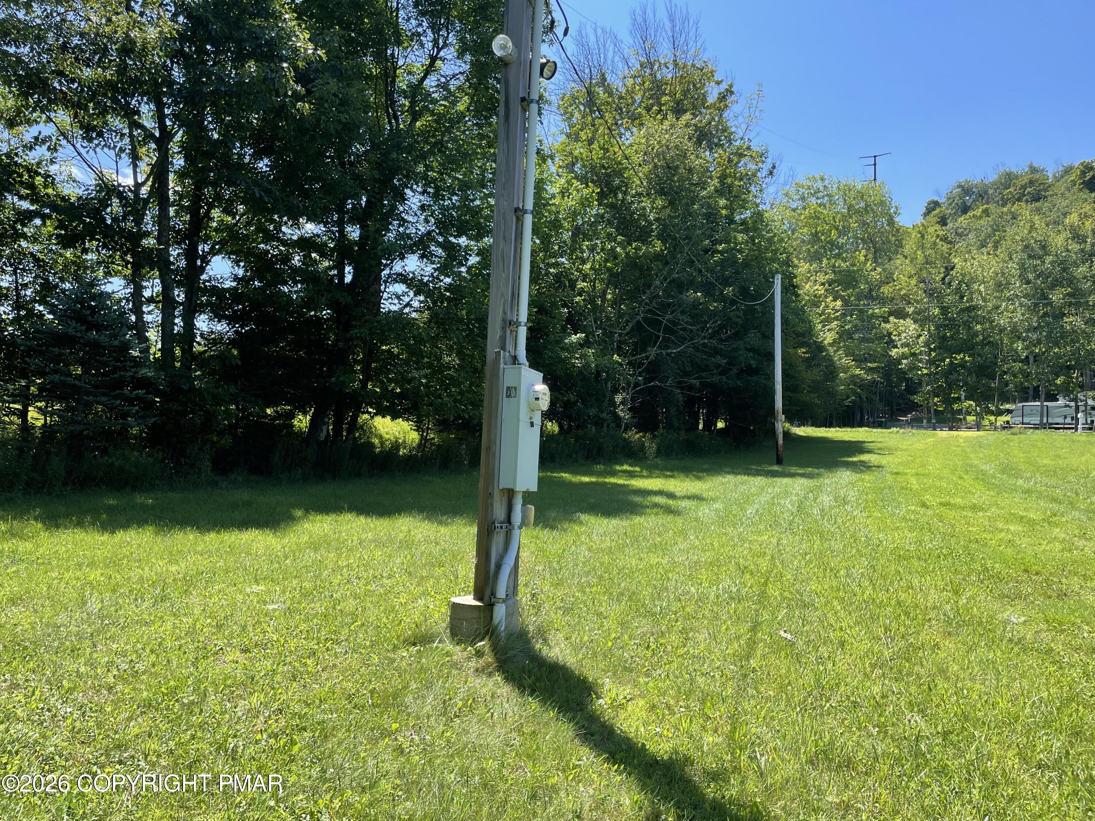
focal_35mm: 26
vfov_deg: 53.1
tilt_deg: +5.4
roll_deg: -2.4
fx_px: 822
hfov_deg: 67.3
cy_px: 410
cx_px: 548
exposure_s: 1/1247
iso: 32
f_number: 1.6
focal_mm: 4.2
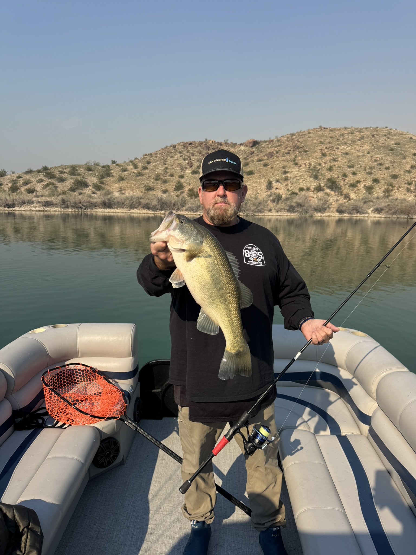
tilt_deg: -9.3
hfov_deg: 56.8
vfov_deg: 71.6
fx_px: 385
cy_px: 278
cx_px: 208
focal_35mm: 24
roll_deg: -0.6
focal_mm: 6.76
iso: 80
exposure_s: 1/4608
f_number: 1.78
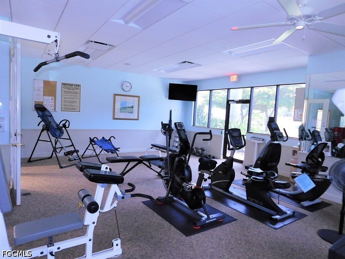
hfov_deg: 73.9
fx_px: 229
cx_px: 172
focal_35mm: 23
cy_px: 130
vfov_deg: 58.9
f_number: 3
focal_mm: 4
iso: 400
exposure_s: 1/30
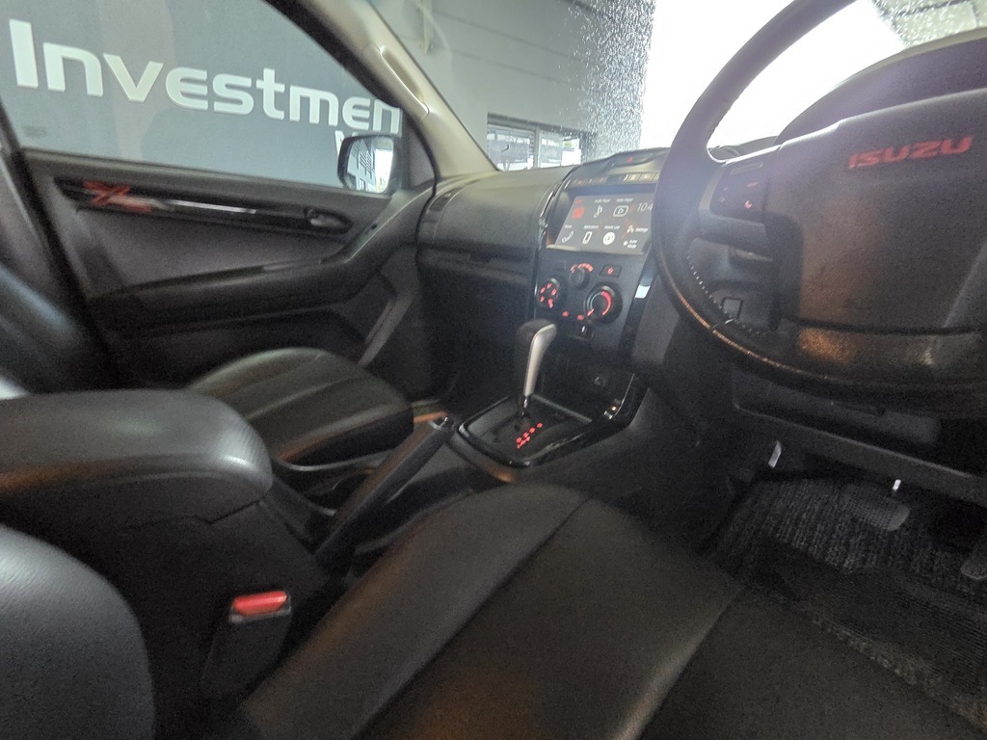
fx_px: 371
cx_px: 494
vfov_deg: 89.9
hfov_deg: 106.2
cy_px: 370
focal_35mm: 13
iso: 2000
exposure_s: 1/25
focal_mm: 2.2
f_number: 2.2
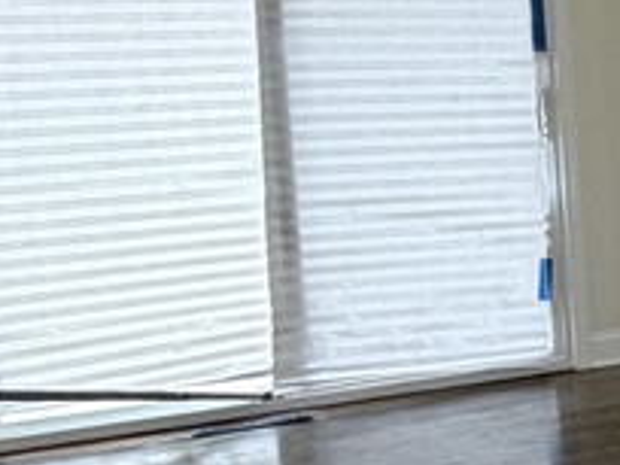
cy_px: 149
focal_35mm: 99
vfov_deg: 14.9
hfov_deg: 14.1
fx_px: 1773
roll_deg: +2.0
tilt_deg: -6.1
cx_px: 1456
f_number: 2.2
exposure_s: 1/121
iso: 100
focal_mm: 2.22
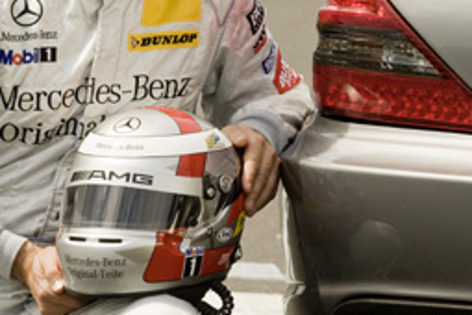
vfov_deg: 2.4
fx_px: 7394
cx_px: 207
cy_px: 36
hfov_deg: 3.7
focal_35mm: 564
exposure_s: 1/100
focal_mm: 300
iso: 200
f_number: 20
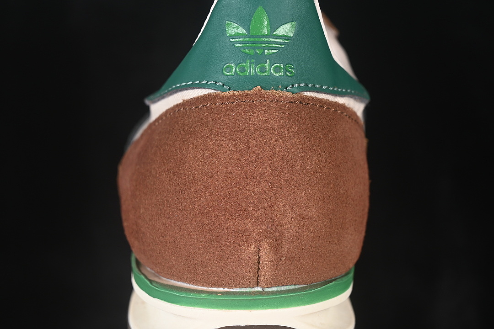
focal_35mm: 75
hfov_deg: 27.0
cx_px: 247
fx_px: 1029
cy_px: 164
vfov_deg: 18.2
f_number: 6.3
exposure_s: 1/60
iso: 160
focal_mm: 50
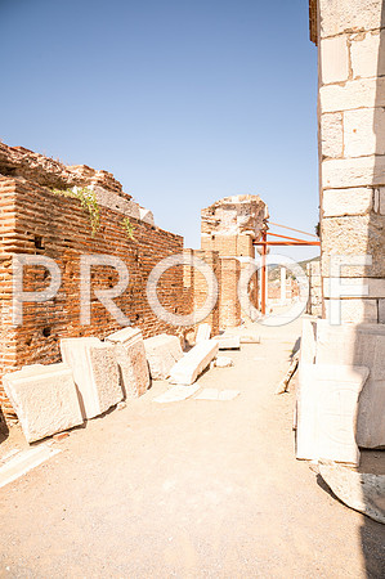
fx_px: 386
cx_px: 192
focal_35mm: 24
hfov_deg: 53.0
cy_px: 290
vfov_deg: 73.8
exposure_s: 1/200
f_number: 8
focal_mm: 24
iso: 100
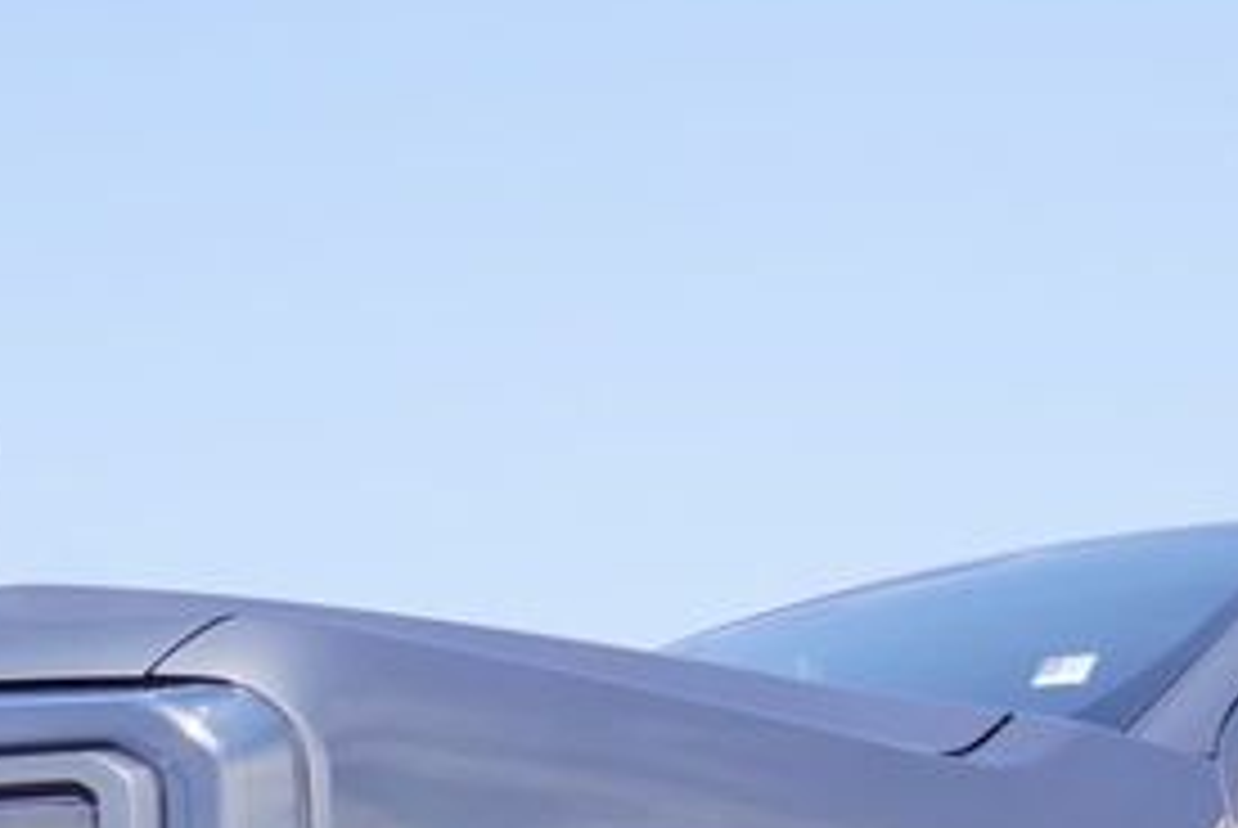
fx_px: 4613
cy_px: 1382
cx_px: 828
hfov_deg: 15.3
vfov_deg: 9.8
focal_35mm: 134
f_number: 8
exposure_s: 1/125
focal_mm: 24
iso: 100
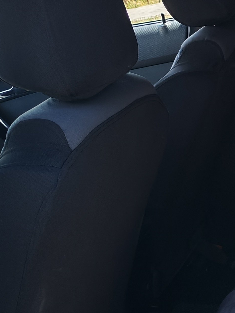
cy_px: 252
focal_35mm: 89
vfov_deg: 21.7
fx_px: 806
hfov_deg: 15.7
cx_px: 313
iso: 50
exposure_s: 1/160
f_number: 1.9
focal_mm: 6.12
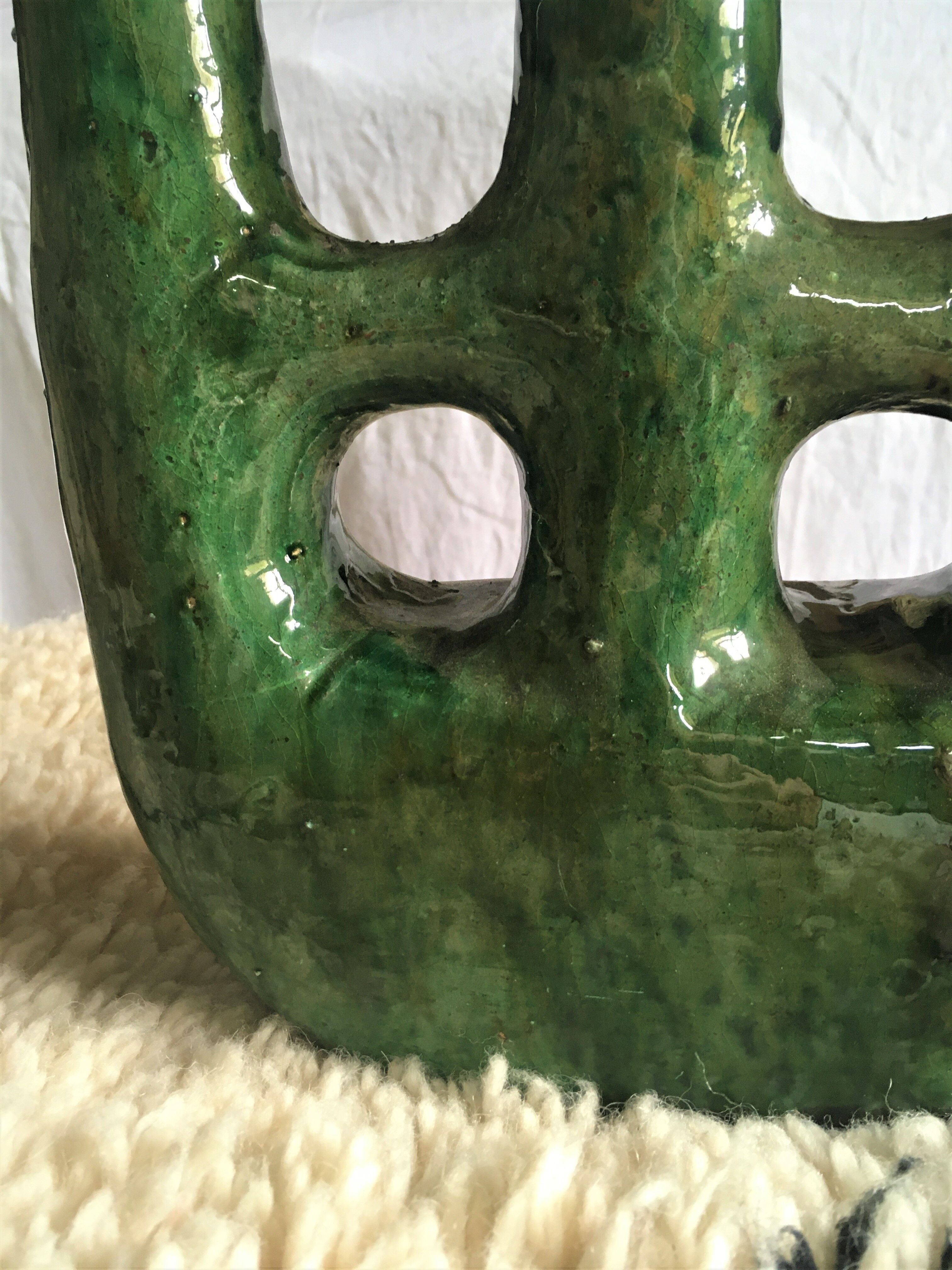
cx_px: 476
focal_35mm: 29
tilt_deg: -20.5
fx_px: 1063
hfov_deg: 48.2
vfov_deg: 61.7
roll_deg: +4.4
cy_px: 635
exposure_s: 1/33
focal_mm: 4.15
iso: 100
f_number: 2.2
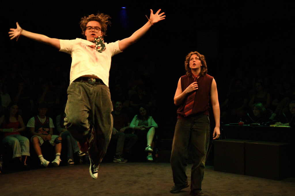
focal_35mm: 40
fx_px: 328
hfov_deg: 48.5
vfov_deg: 33.4
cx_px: 148
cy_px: 98
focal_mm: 27
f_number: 3.5
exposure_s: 1/320
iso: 3200
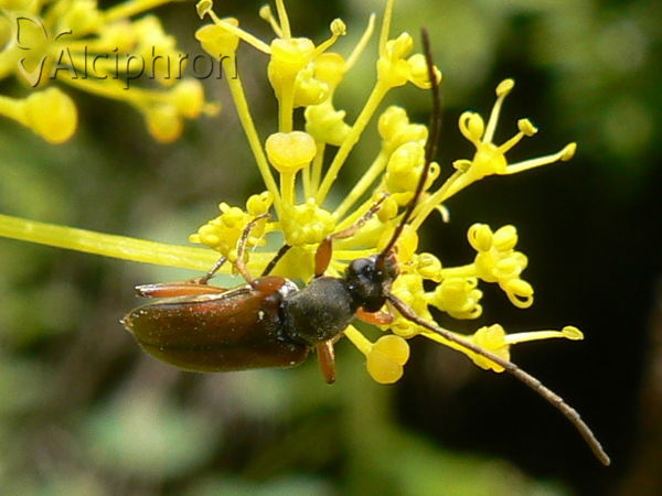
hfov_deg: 51.4
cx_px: 331
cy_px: 248
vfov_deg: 39.7
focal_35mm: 36
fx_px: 688
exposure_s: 1/160
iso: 80
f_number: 5.6
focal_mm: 6
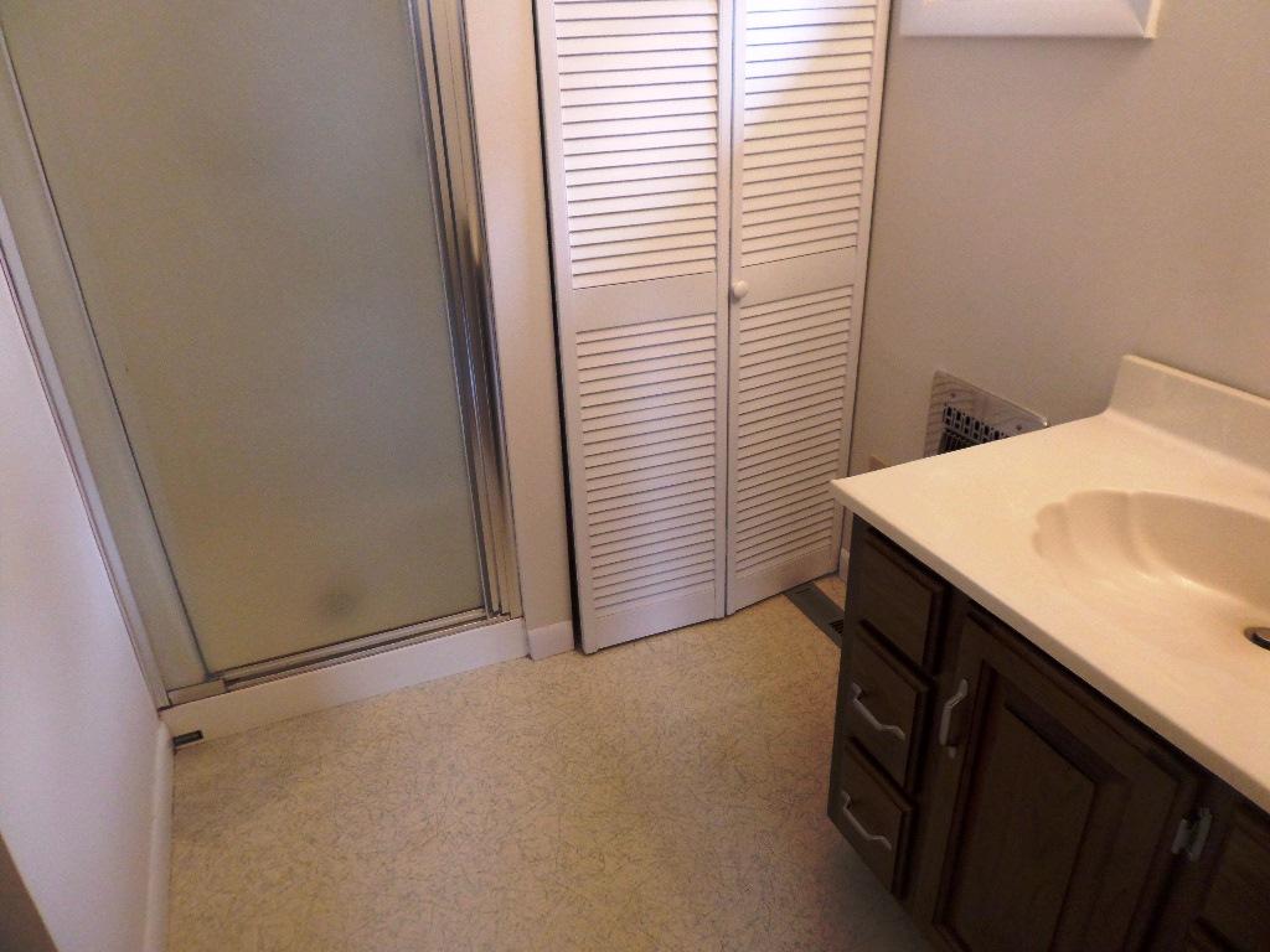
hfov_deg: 71.6
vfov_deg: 56.8
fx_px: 881
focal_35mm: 24
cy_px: 476
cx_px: 635
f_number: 3.1
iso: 200
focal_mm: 4.3
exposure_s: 1/30
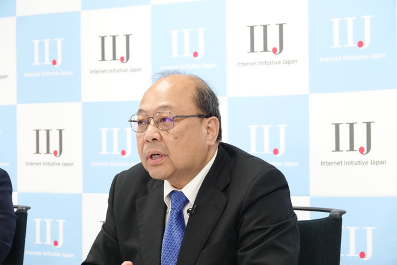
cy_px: 132
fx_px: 1400
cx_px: 198
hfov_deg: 16.1
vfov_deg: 10.8
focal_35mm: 127
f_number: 4
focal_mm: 46.41
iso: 2000
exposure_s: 1/160
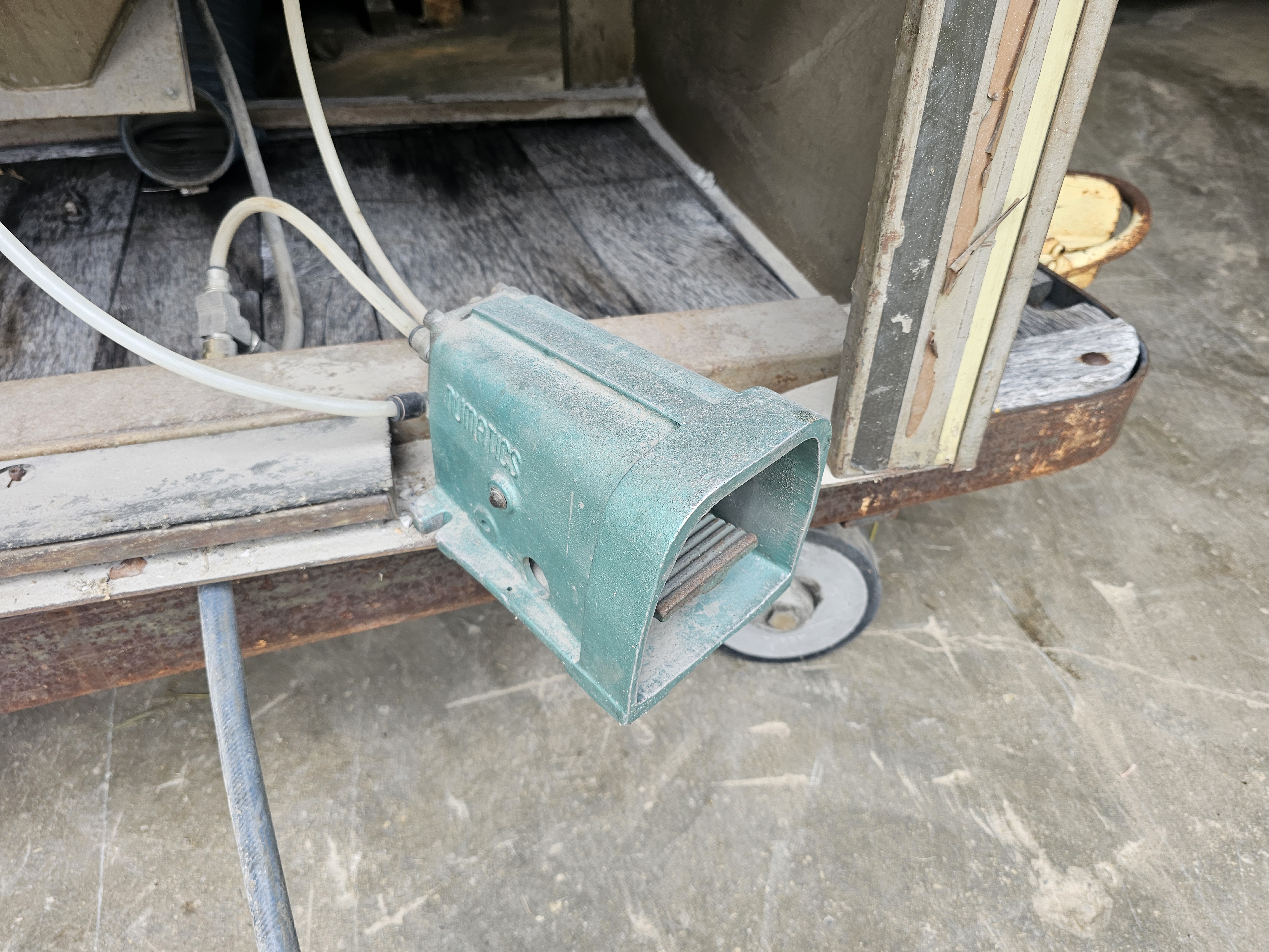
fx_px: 843
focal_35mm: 23
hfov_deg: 73.9
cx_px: 634
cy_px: 476
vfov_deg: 58.9
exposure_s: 1/180
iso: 50
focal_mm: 6.3
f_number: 1.7
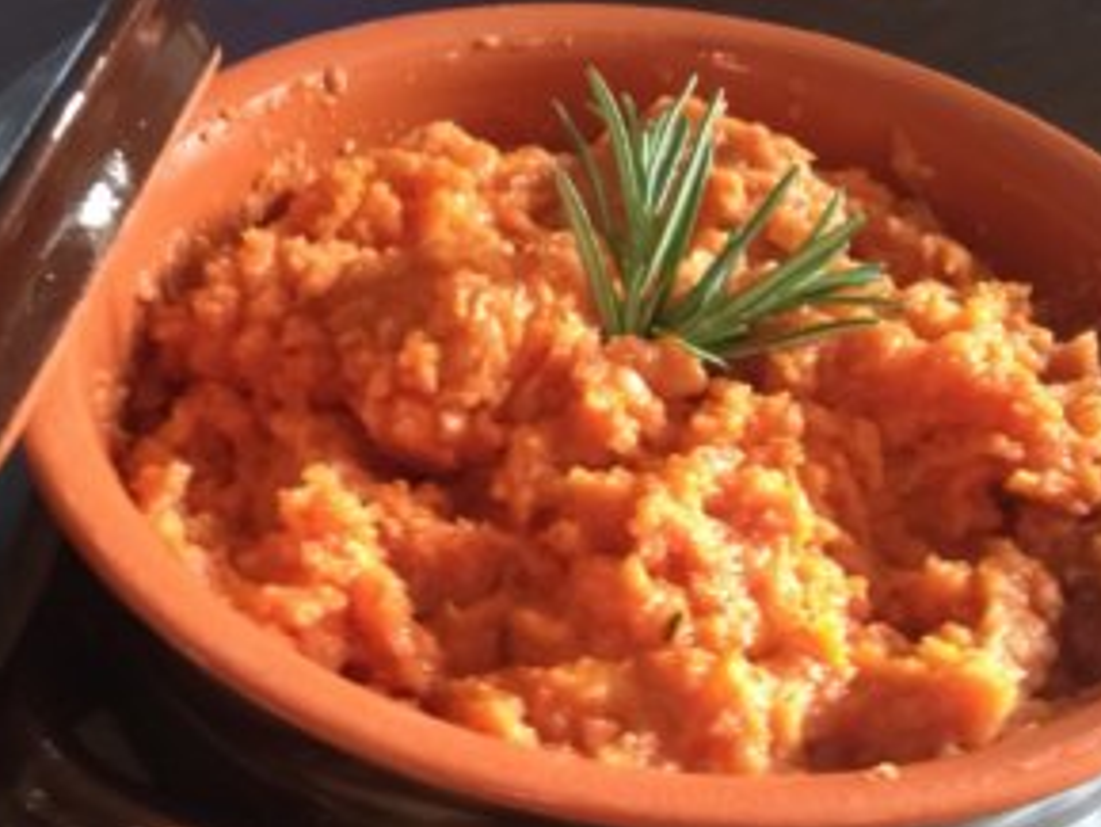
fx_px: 1559
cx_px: 432
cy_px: 575
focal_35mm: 49
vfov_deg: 29.4
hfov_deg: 38.7
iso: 640
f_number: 2.4
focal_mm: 4.28
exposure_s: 1/15
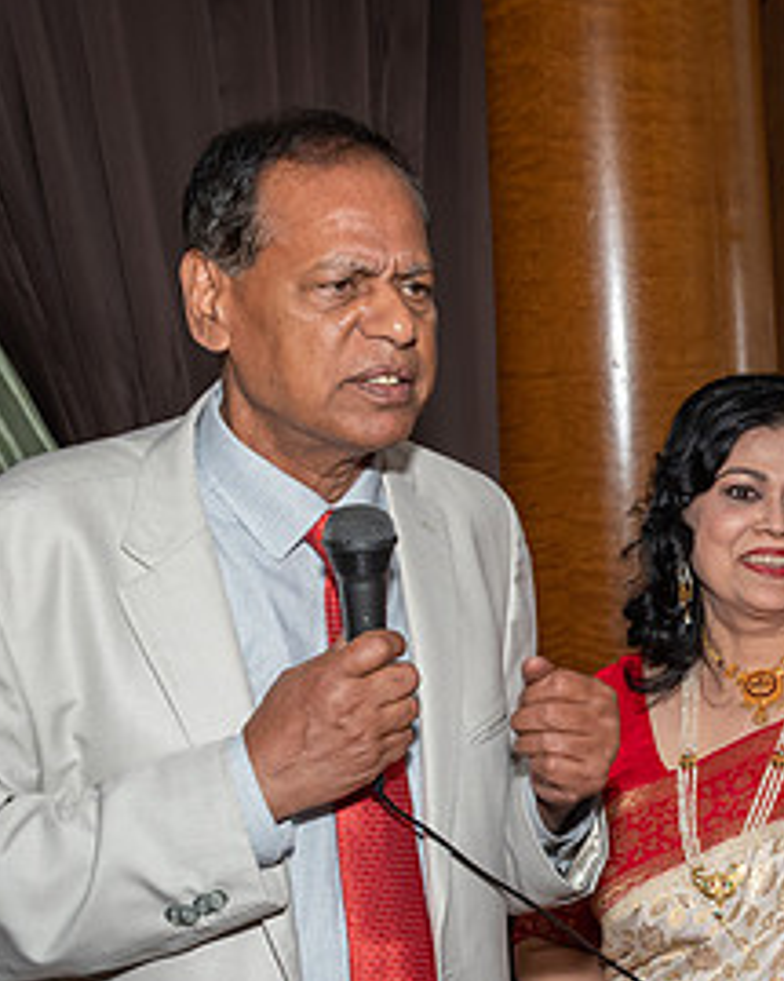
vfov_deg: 21.4
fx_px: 2583
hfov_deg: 16.6
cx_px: 920
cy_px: 696
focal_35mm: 89
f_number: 7.1
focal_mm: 23
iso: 500
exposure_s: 1/250
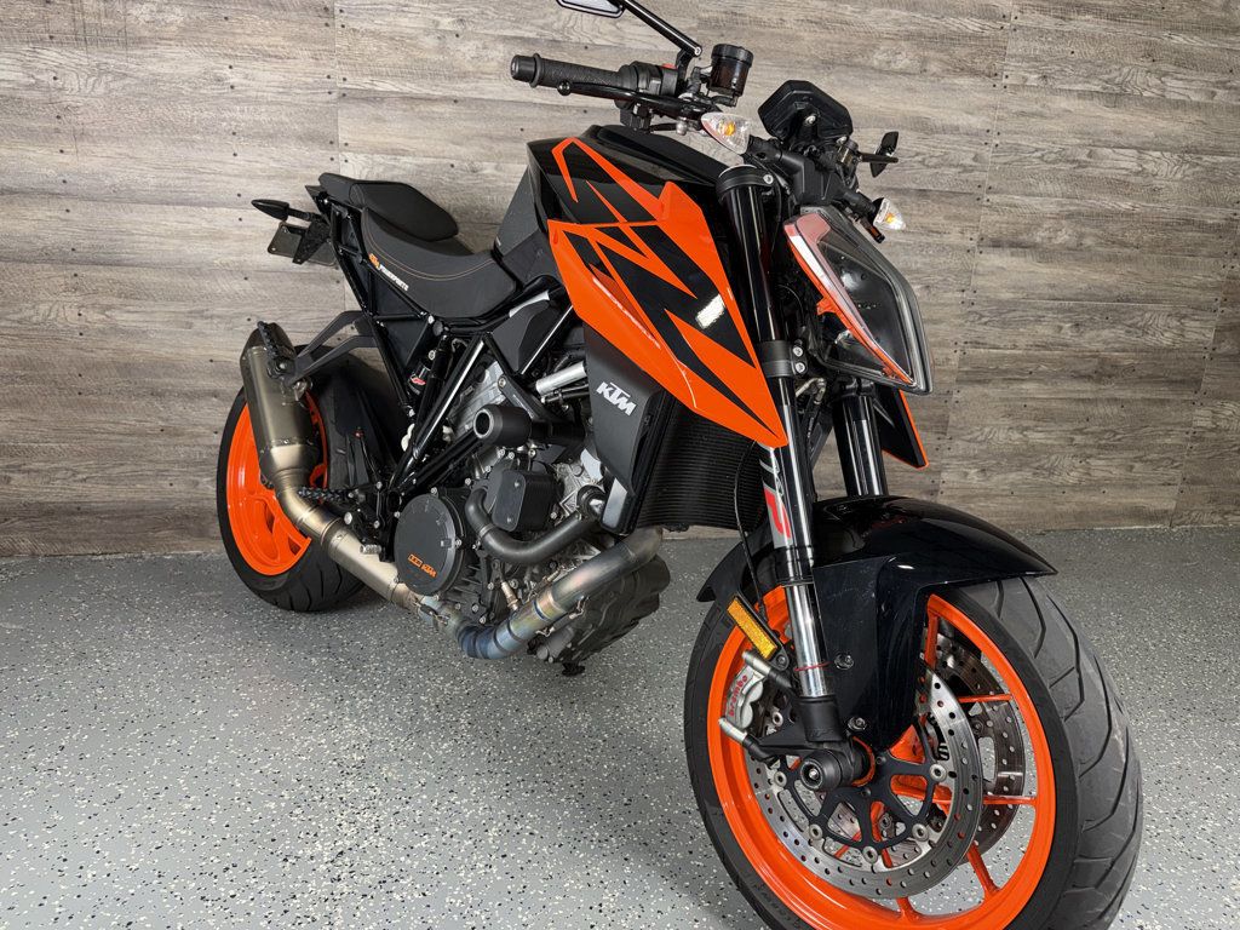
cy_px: 465
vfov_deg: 56.8
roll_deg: -2.6
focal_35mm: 24
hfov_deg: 71.6
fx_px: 860
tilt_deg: -15.0
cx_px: 620
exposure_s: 1/24
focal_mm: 6.76
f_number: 1.78
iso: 64
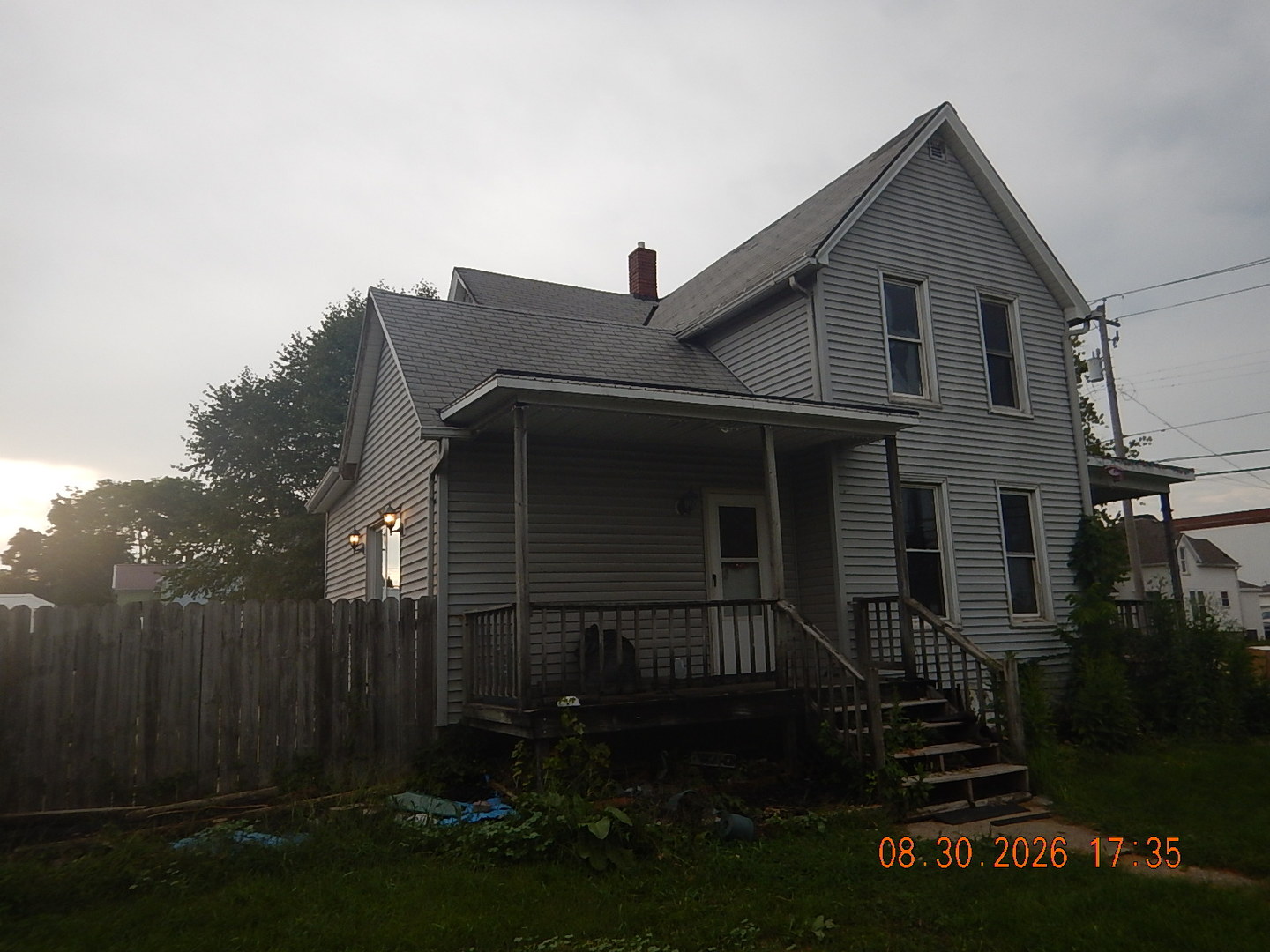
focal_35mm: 24
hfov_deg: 71.6
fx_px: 881
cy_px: 476
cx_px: 635
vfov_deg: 56.8
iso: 125
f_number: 2.8
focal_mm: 4.3
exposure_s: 1/400
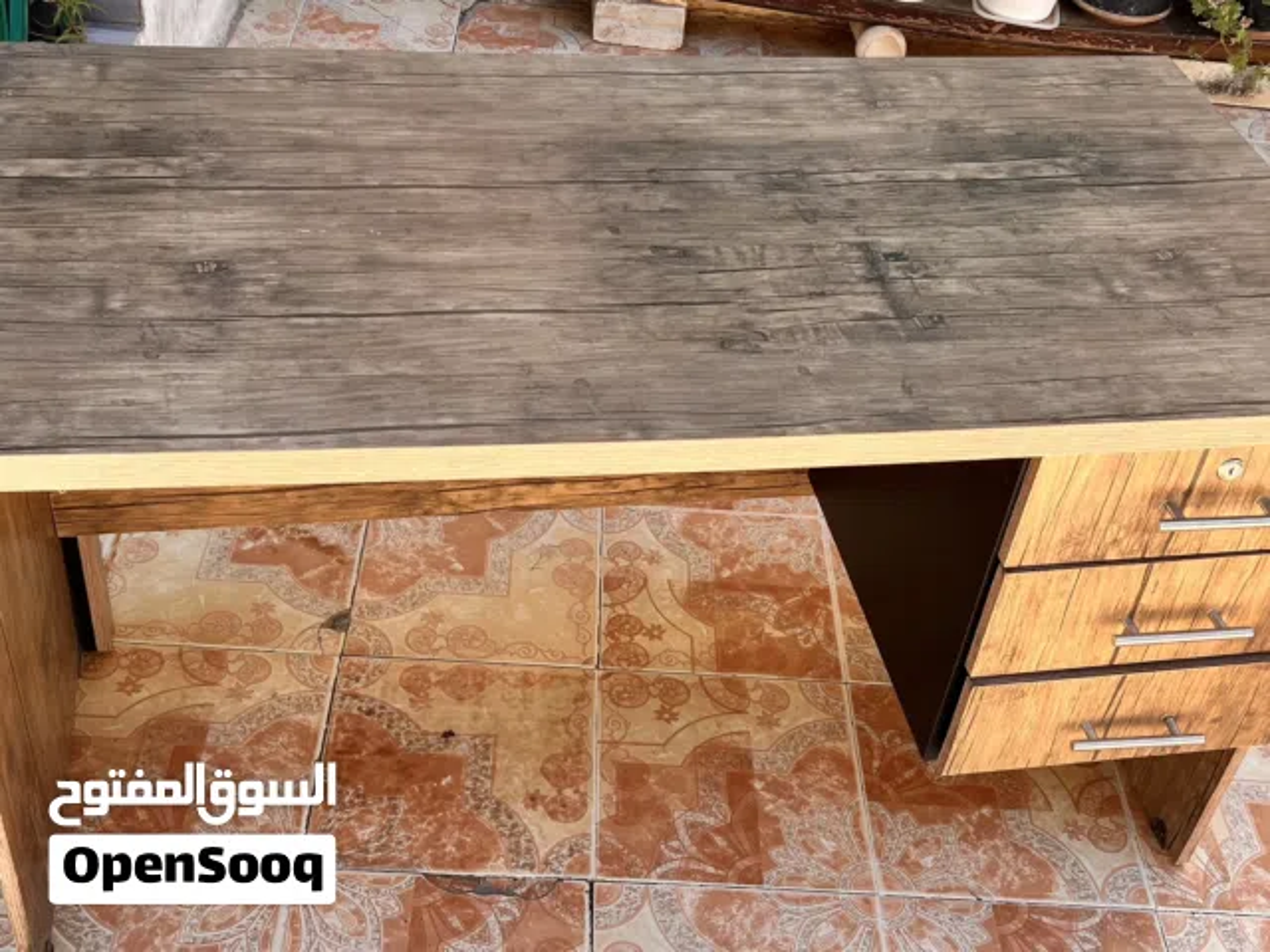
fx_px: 954
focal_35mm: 26
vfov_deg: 53.1
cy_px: 476
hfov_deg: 67.3
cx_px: 635
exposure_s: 1/786
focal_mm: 5.7
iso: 50
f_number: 1.5
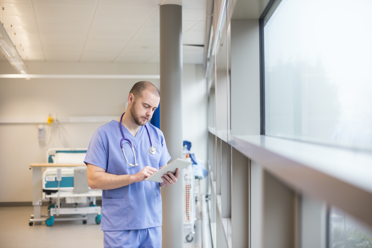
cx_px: 186
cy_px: 124
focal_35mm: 50
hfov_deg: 39.6
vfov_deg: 27.0
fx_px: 517
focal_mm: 50
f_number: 2.5
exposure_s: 1/200
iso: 400
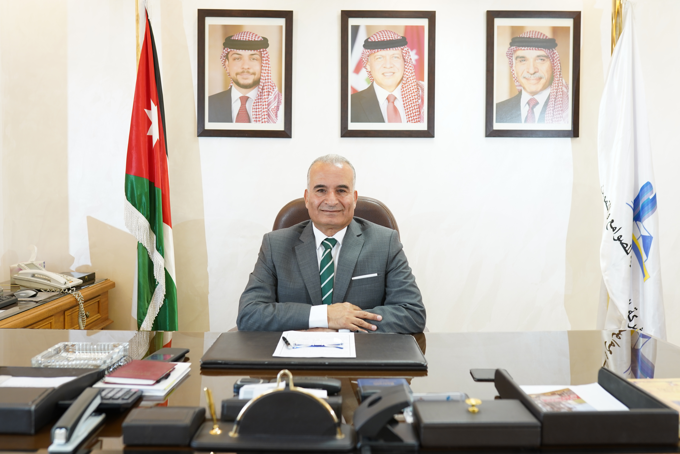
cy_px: 227
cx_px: 340
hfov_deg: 54.4
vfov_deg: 37.9
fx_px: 661
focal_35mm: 35
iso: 500
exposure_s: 1/60
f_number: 3.5
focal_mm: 35
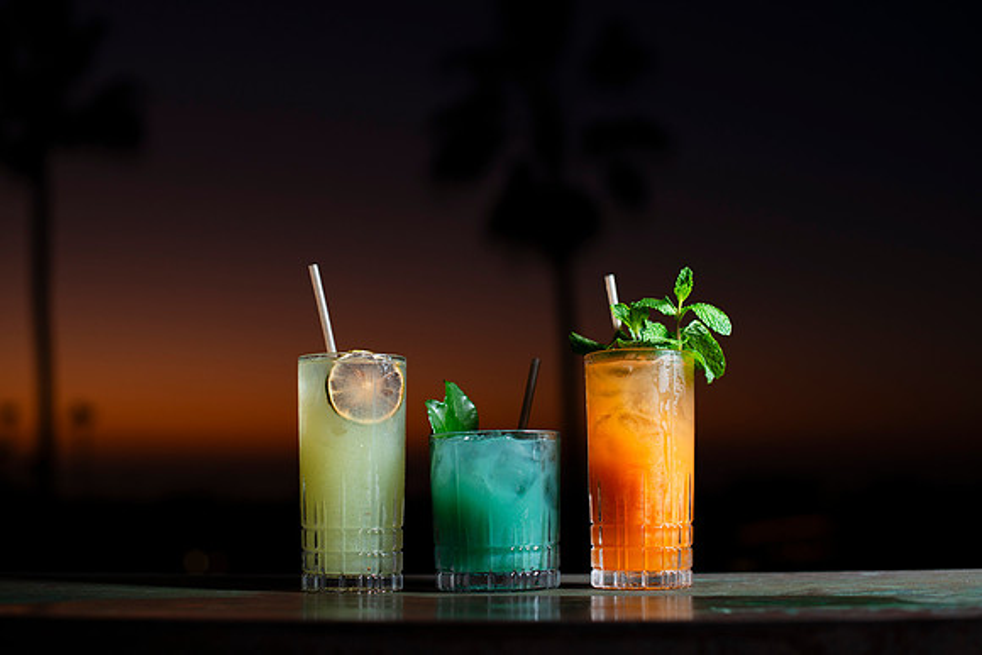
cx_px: 486
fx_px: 1408
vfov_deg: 26.2
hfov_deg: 38.5
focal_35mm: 52
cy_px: 327
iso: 200
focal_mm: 50
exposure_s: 1/250
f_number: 2.8
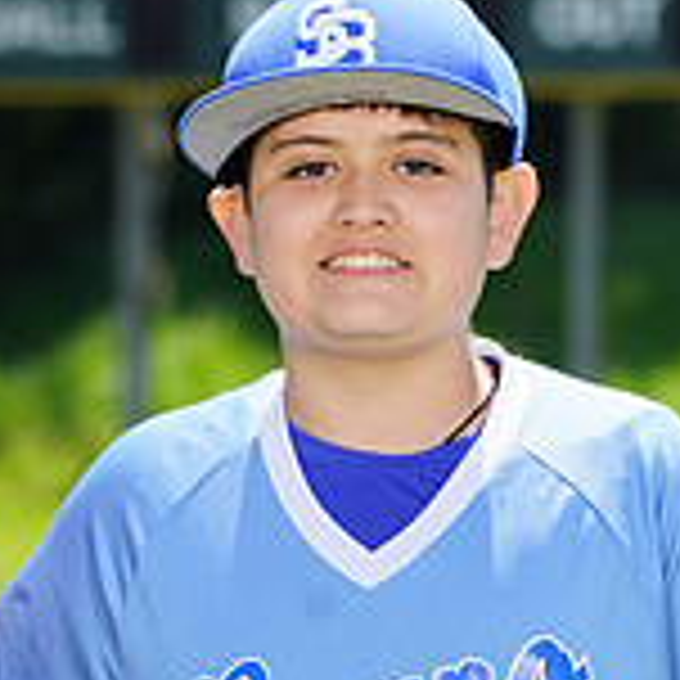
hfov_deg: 3.0
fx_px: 13135
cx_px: 133
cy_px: 1022
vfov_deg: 3.0
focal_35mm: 591
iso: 100
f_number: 8
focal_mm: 181
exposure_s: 1/250
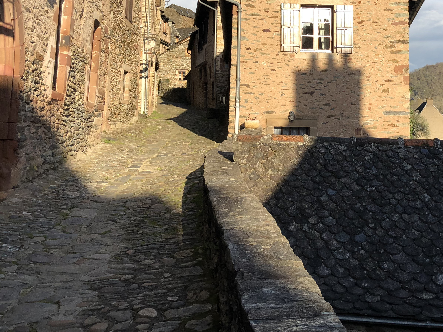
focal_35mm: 47
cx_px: 296
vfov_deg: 30.2
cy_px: 70
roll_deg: +0.2
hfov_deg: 39.9
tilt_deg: +7.5
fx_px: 601
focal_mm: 4
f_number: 1.8
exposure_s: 1/1263
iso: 20
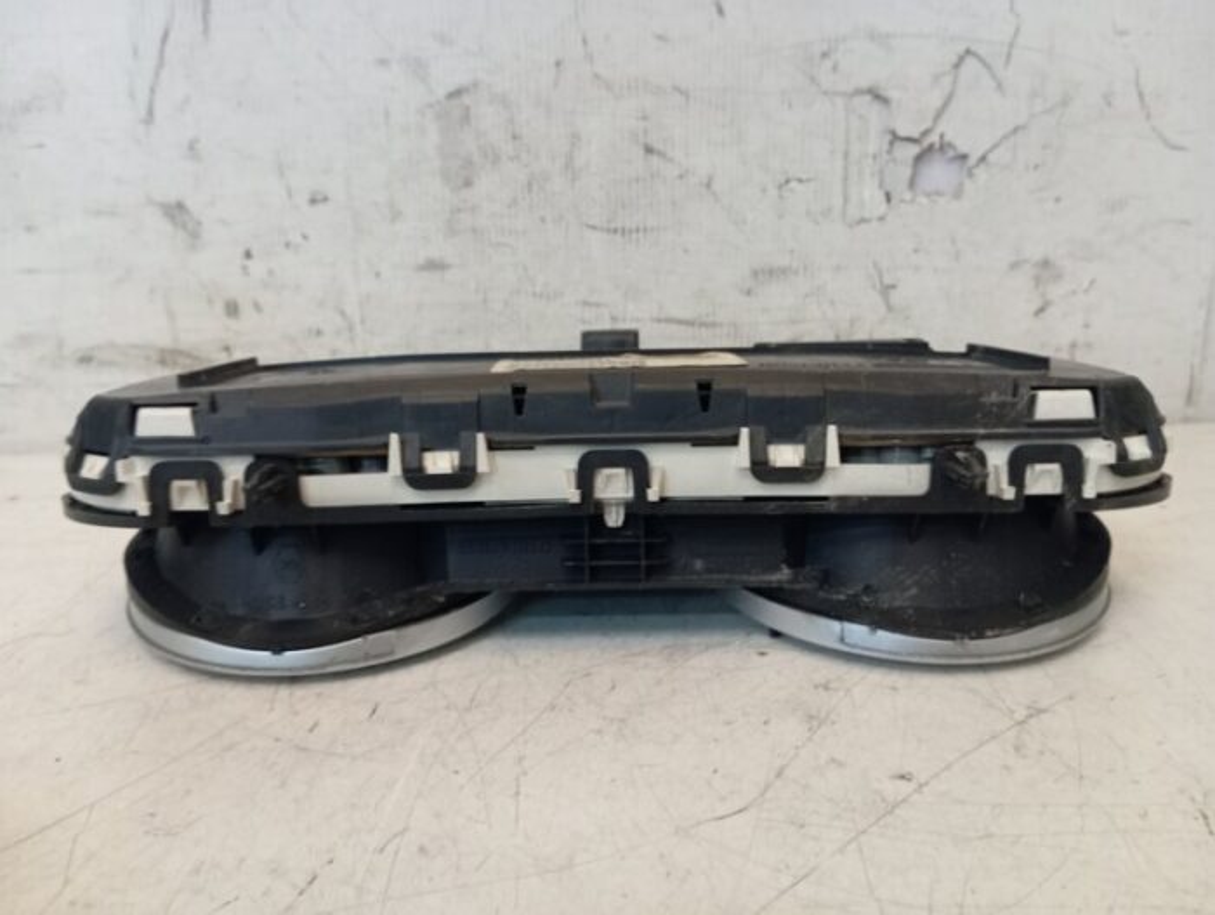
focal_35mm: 28
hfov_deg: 63.4
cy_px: 458
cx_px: 608
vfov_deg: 49.9
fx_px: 984
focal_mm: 4.22
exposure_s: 1/20
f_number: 1.8
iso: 956
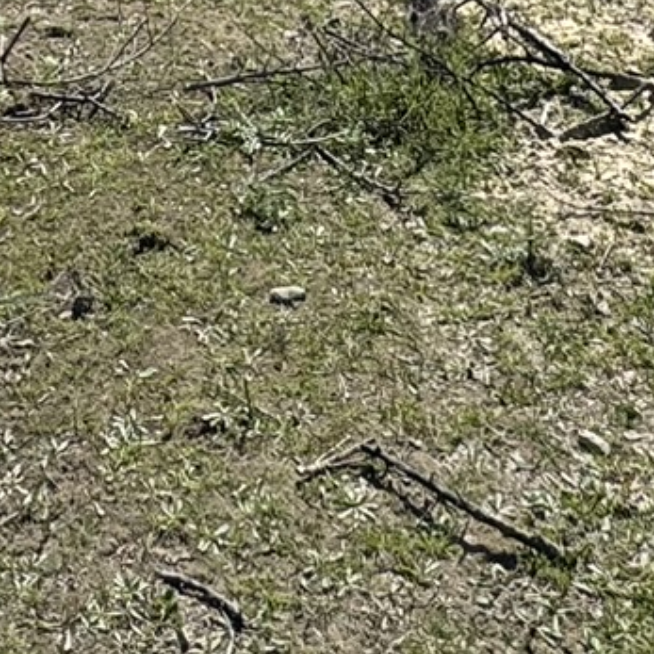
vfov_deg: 18.0
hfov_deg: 23.3
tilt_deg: +1.7
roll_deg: -1.7
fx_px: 1560
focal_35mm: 73
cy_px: -579
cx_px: 124
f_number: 2.2
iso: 50
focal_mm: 2.22
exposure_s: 1/2584
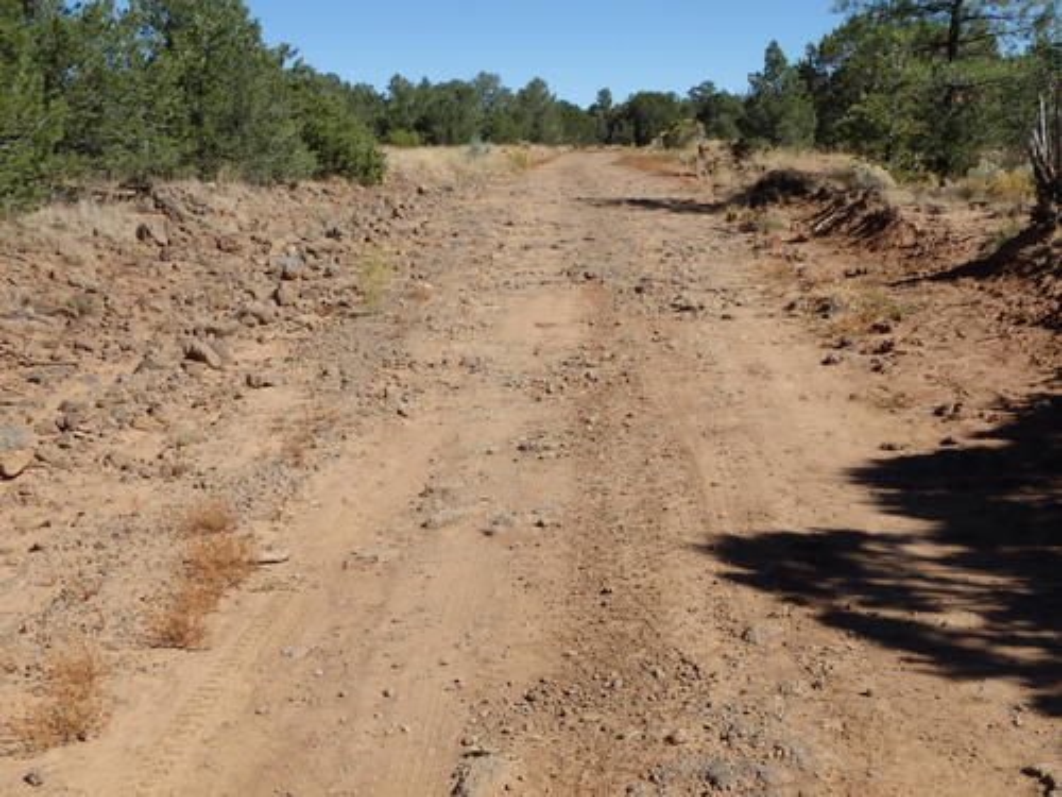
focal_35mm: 40
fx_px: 1227
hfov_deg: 46.8
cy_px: 398
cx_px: 531
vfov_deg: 36.0
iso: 125
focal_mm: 7.3
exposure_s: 1/800
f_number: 4.7
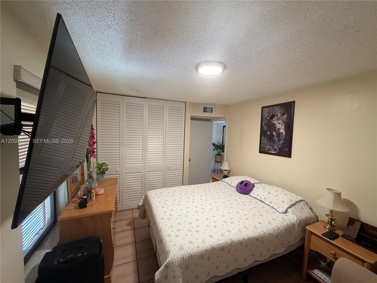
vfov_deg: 85.7
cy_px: 142
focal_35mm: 14
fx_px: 152
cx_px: 188
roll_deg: -1.9
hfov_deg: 102.1
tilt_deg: -4.1
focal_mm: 2.22
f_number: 2.2
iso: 320
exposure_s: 1/60
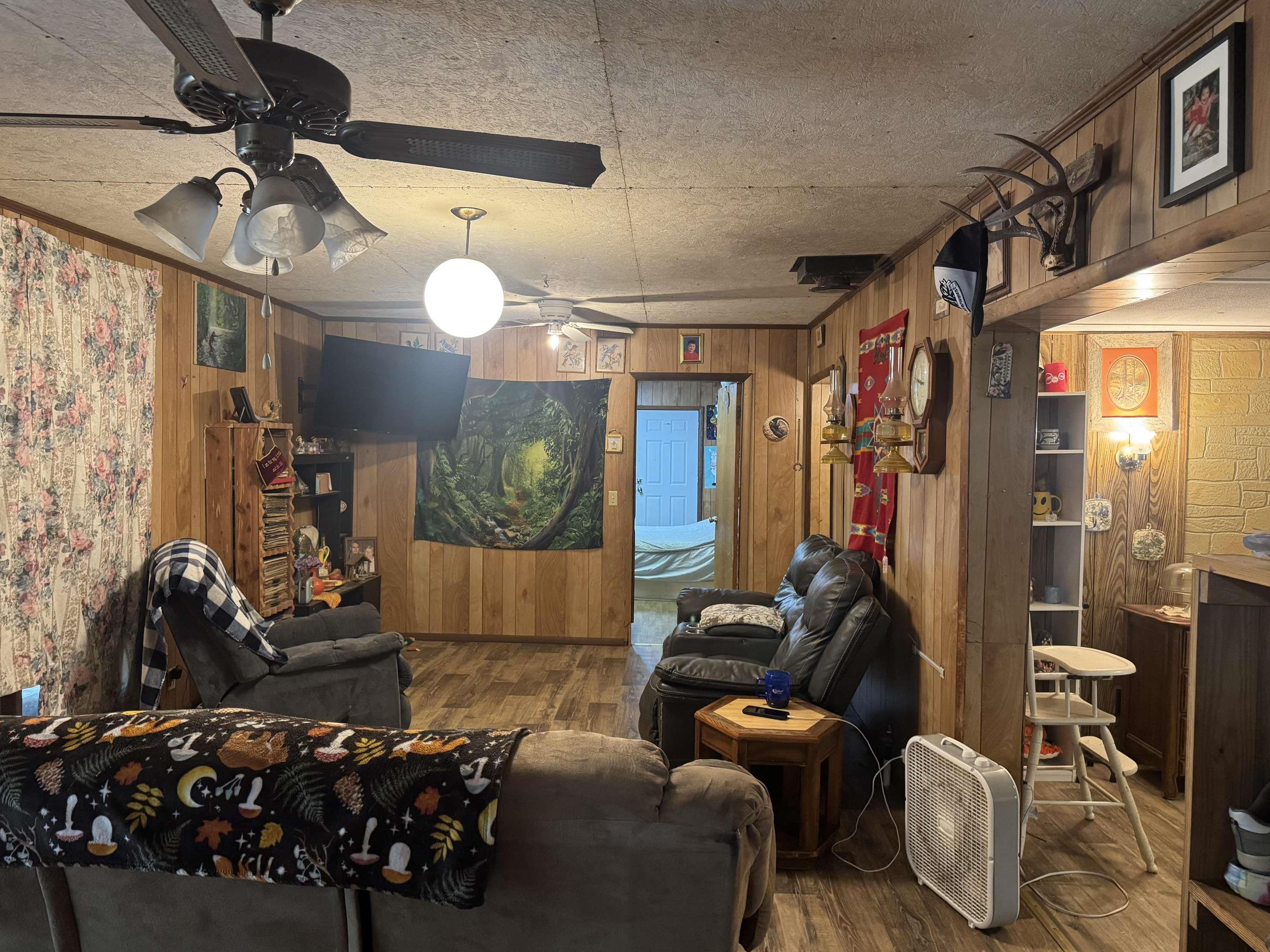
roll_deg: -1.3
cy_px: 476
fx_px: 917
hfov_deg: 69.4
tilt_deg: -2.2
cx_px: 628
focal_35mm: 25
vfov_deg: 54.9
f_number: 1.78
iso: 640
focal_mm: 6.76
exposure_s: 1/60
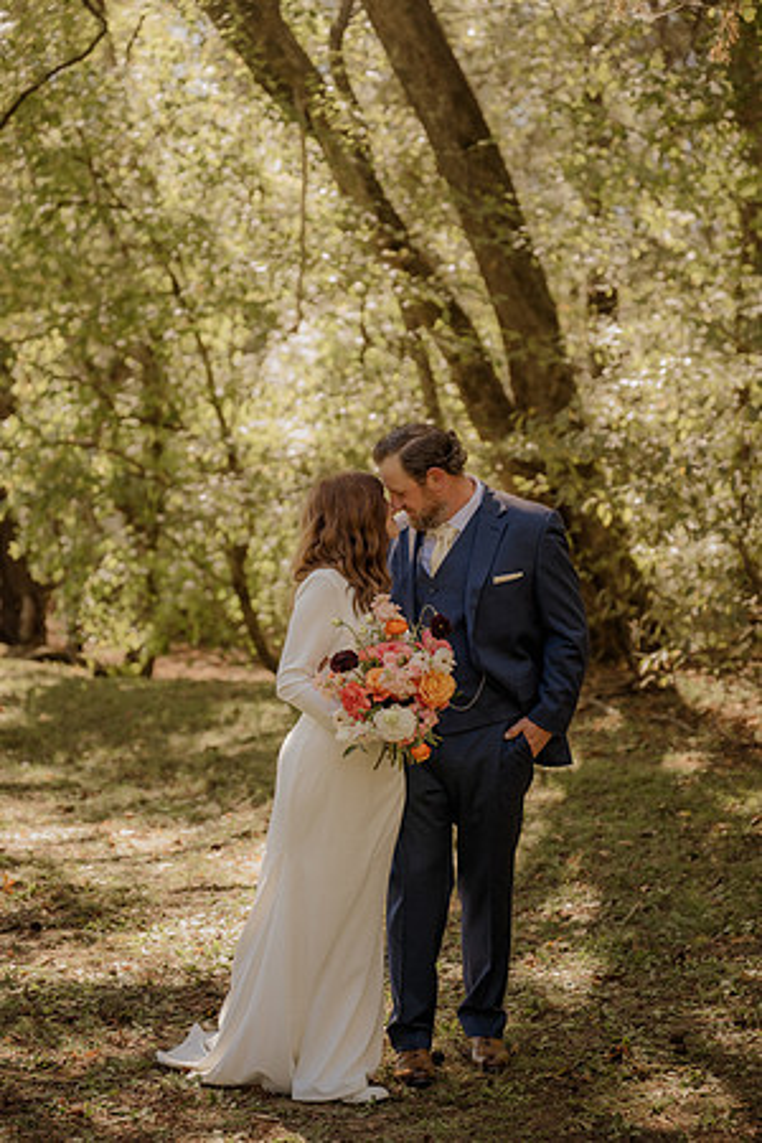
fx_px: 2222
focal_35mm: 70
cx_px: 381
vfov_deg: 28.8
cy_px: 572
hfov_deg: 19.5
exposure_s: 1/500
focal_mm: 70
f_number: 2.8
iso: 400
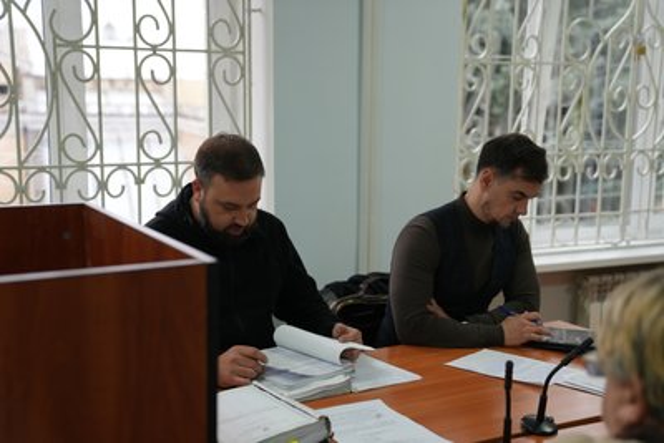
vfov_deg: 27.0
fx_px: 923
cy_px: 222
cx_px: 332
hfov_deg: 39.6
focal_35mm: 50
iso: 160
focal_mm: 50
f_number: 2.8
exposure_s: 1/50
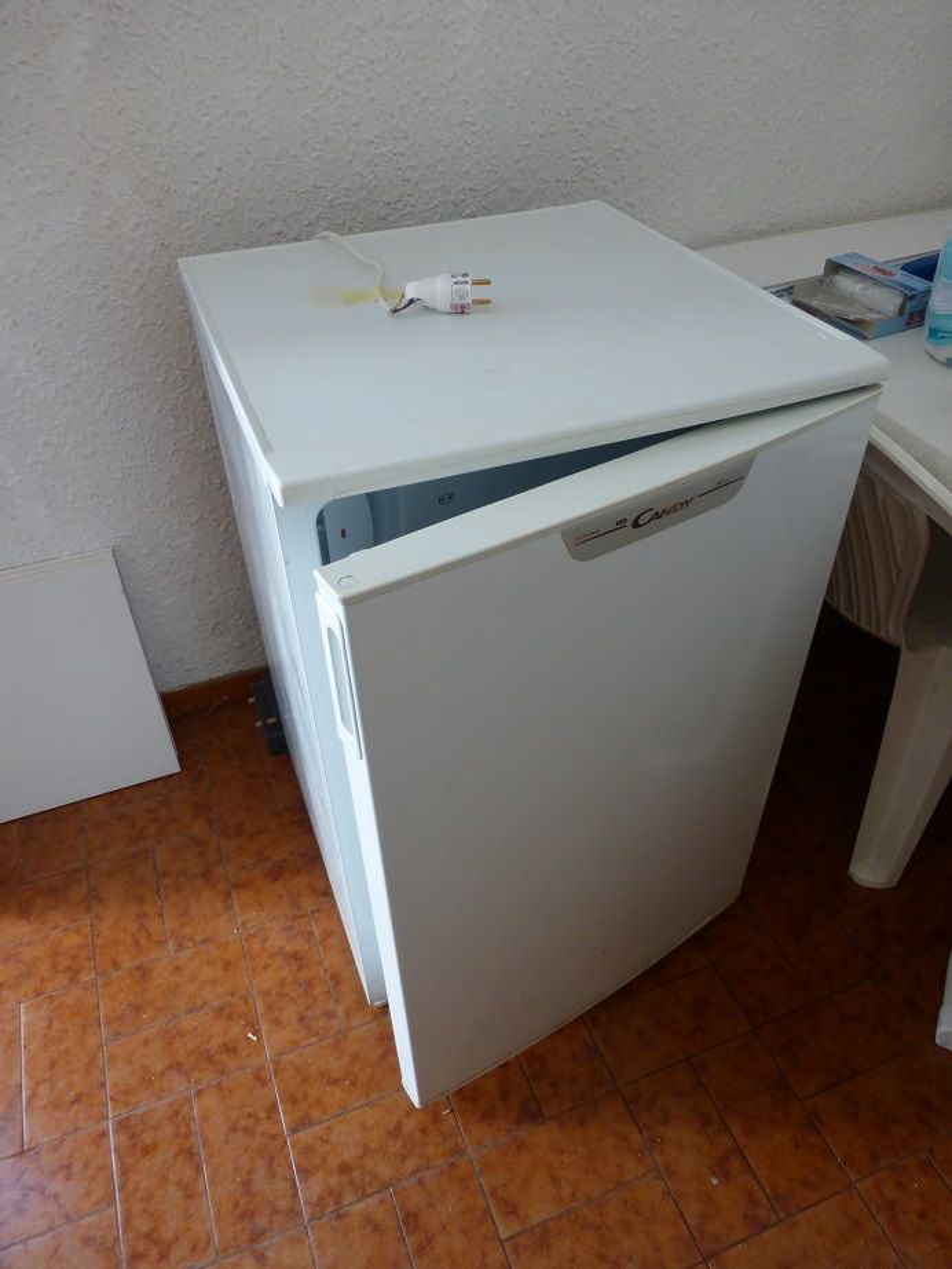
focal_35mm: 24
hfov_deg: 56.8
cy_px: 634
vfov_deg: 71.6
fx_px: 880
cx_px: 476
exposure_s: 1/60
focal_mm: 4.3
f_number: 3.3
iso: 160
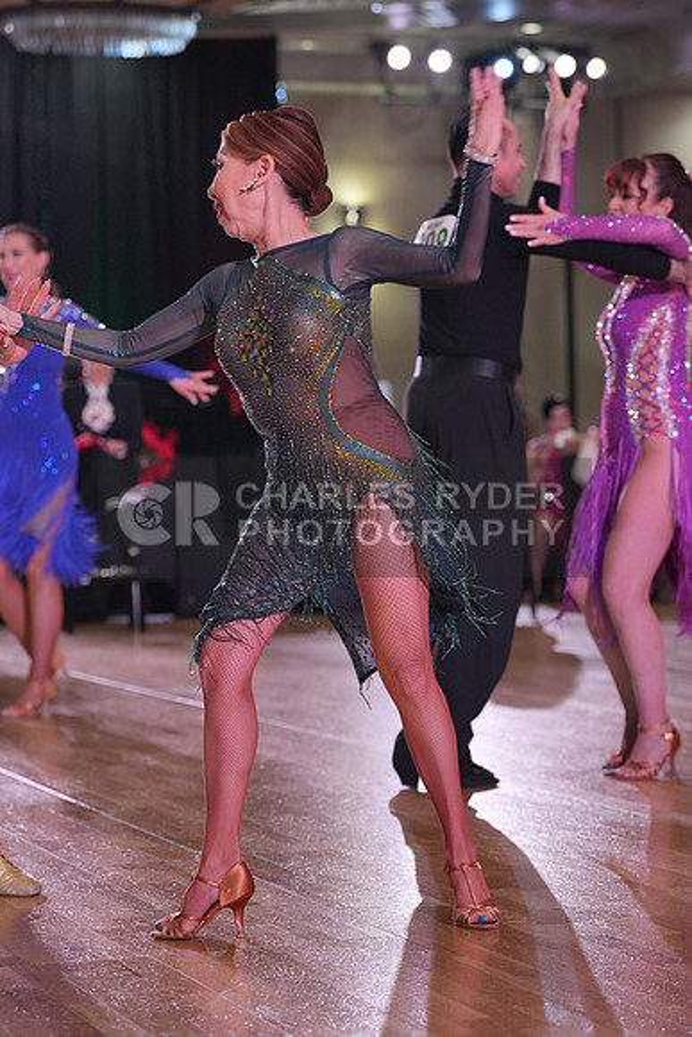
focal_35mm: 93
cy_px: 518
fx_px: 2680
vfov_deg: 21.9
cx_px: 346
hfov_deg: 14.7
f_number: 4
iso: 1600
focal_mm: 93
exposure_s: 1/500
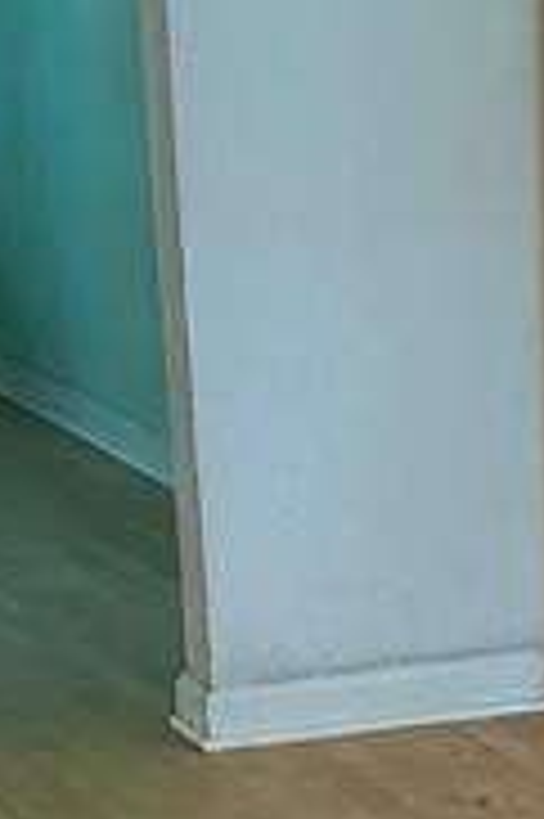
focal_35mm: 152
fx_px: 3452
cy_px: 1688
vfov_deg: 11.9
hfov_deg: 9.0
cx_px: 557
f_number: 1.8
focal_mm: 4.25
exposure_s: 1/60
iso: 200
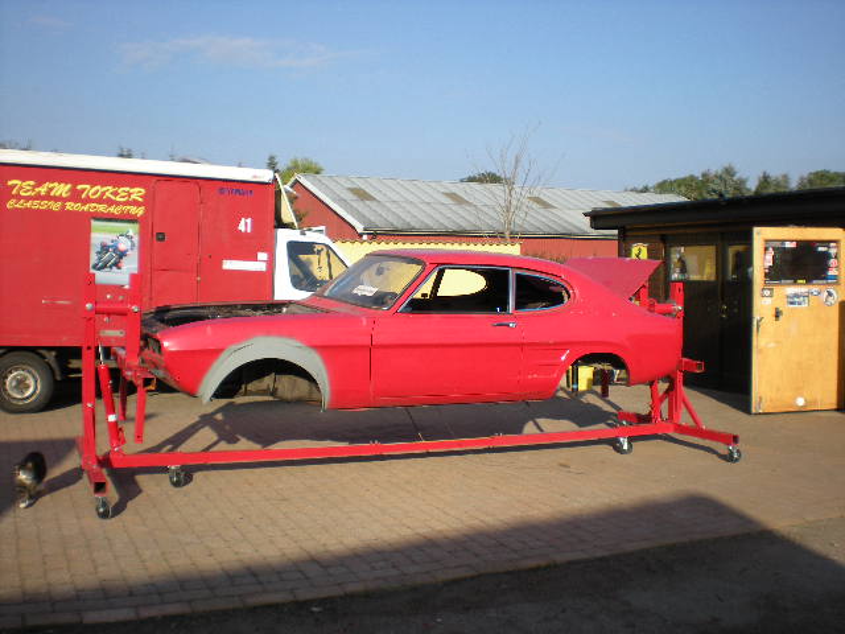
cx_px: 422
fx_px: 928
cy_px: 317
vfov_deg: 37.7
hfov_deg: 49.0
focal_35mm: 38
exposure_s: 1/376
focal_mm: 6.3
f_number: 4.6
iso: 64
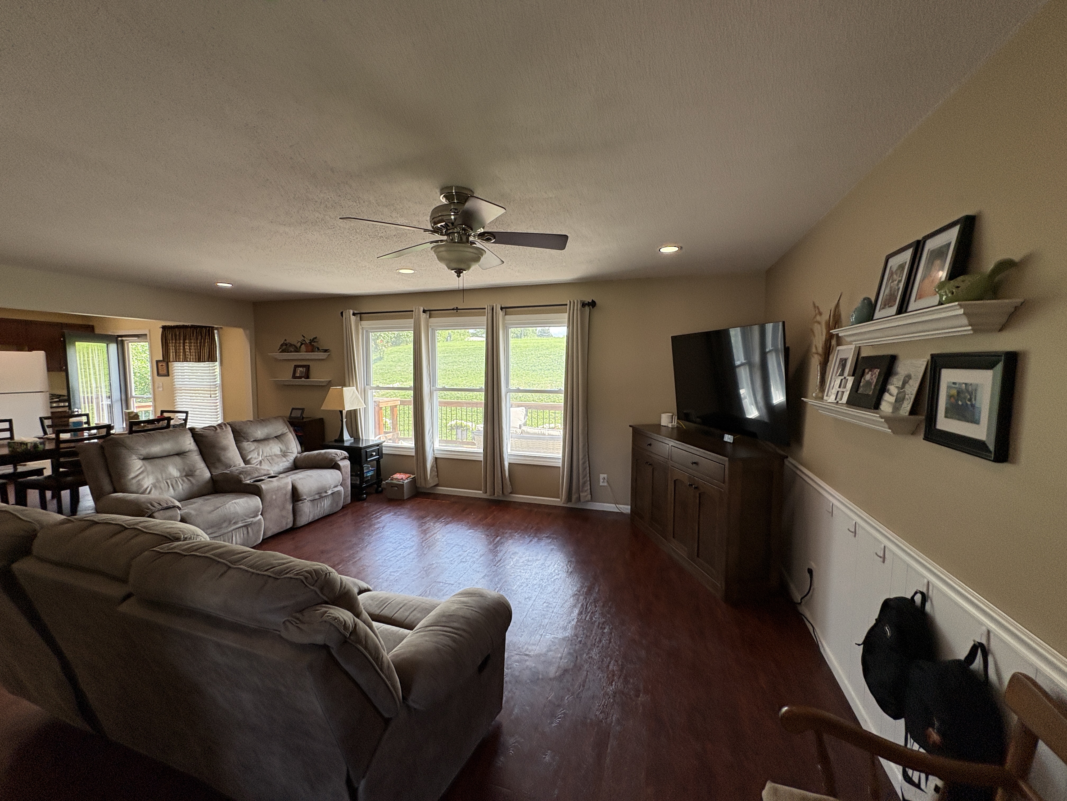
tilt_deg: -6.1
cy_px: 400
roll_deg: +0.0
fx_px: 432
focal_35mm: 14
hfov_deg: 102.1
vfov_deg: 85.7
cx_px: 534
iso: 100
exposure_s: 1/120
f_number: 2.2
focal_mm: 2.22
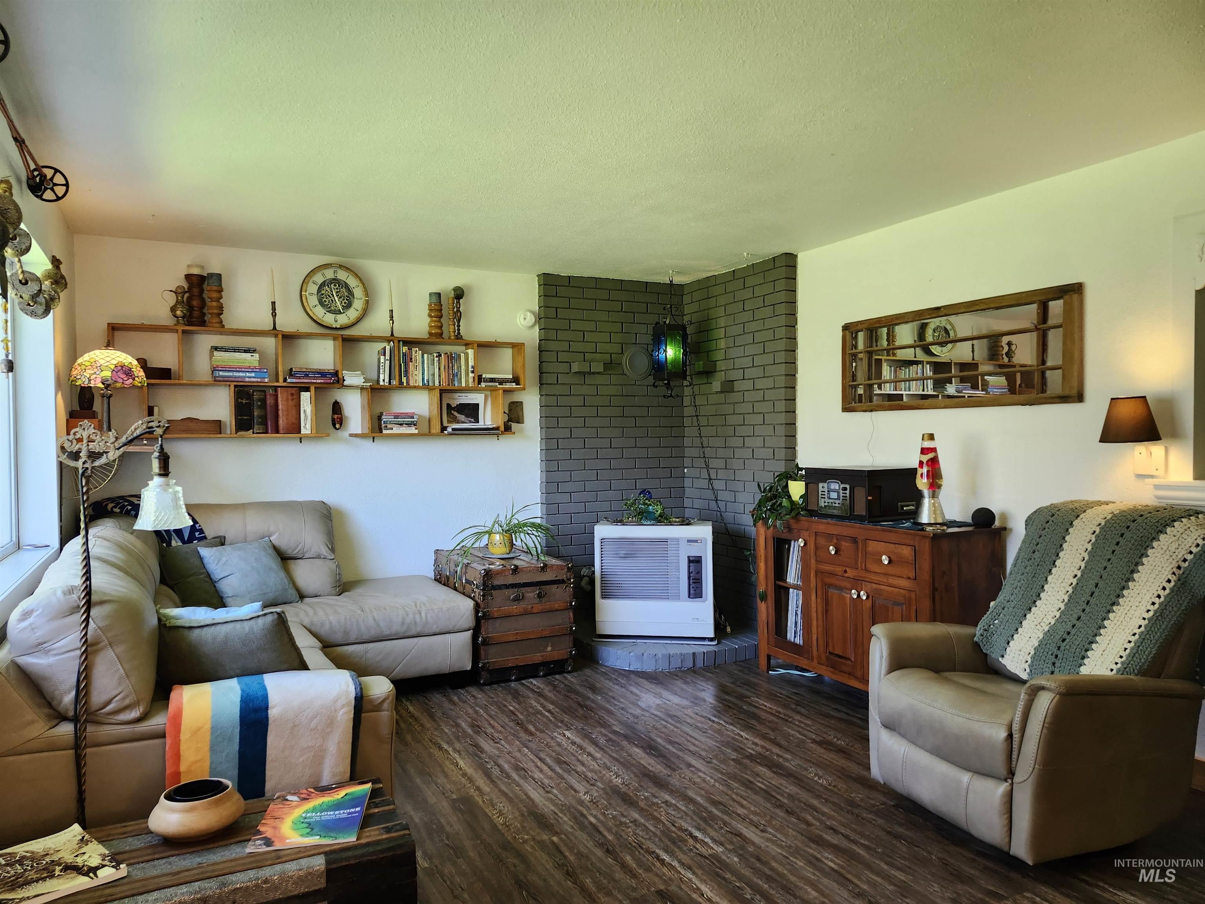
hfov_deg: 73.9
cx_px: 602
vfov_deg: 58.9
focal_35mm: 23
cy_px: 452
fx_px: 801
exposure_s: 1/120
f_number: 1.8
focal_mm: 5.54
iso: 250
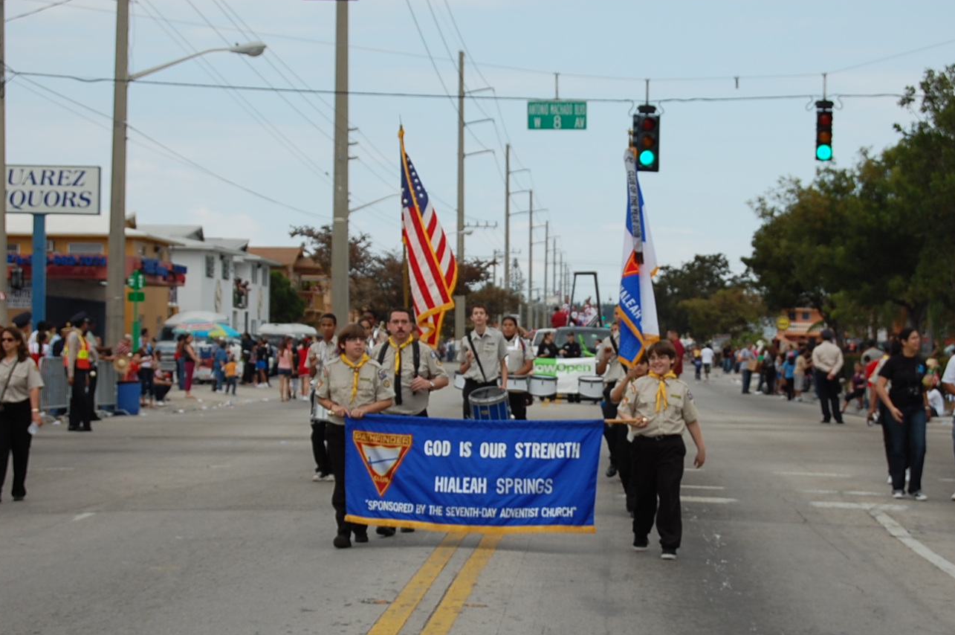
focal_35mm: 97
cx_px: 502
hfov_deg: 21.1
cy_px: 365
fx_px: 2560
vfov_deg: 14.1
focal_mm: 55
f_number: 8
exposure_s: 1/250
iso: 200
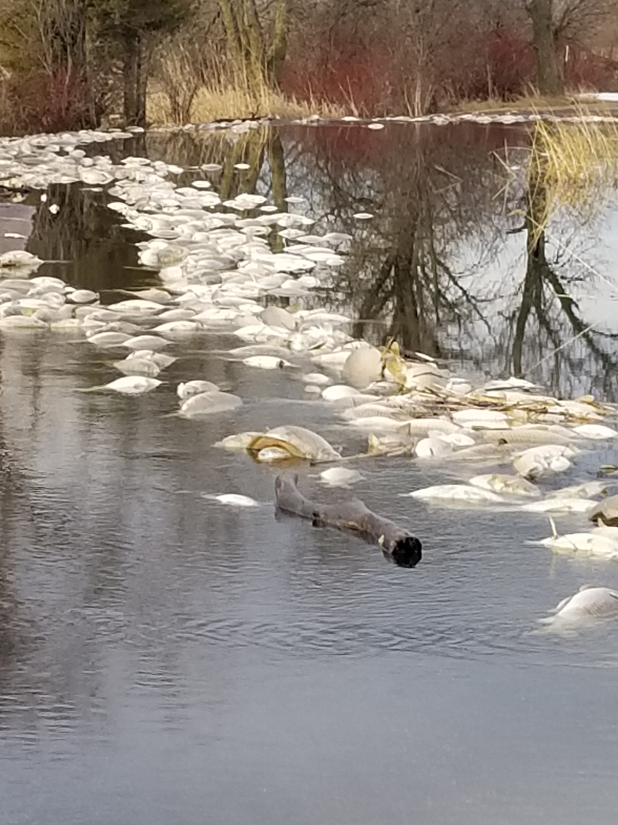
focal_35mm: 56
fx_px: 1333
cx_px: 262
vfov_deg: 34.3
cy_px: 354
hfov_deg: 26.1
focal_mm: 4.25
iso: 50
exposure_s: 1/383
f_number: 1.7
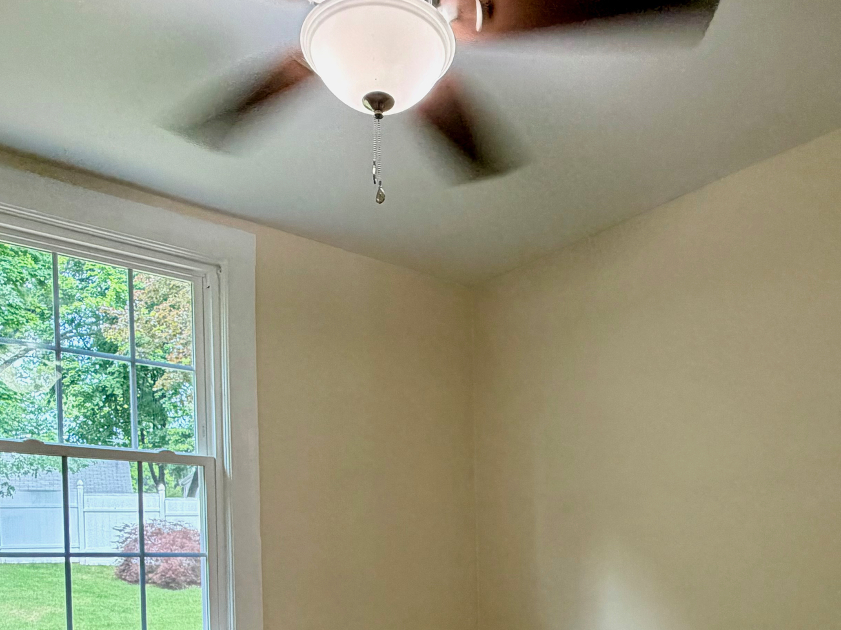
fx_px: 802
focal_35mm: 33
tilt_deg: -2.2
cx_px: 444
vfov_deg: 39.2
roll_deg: +0.8
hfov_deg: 55.3
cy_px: 590
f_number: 2.2
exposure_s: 1/60
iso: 250
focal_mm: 2.22
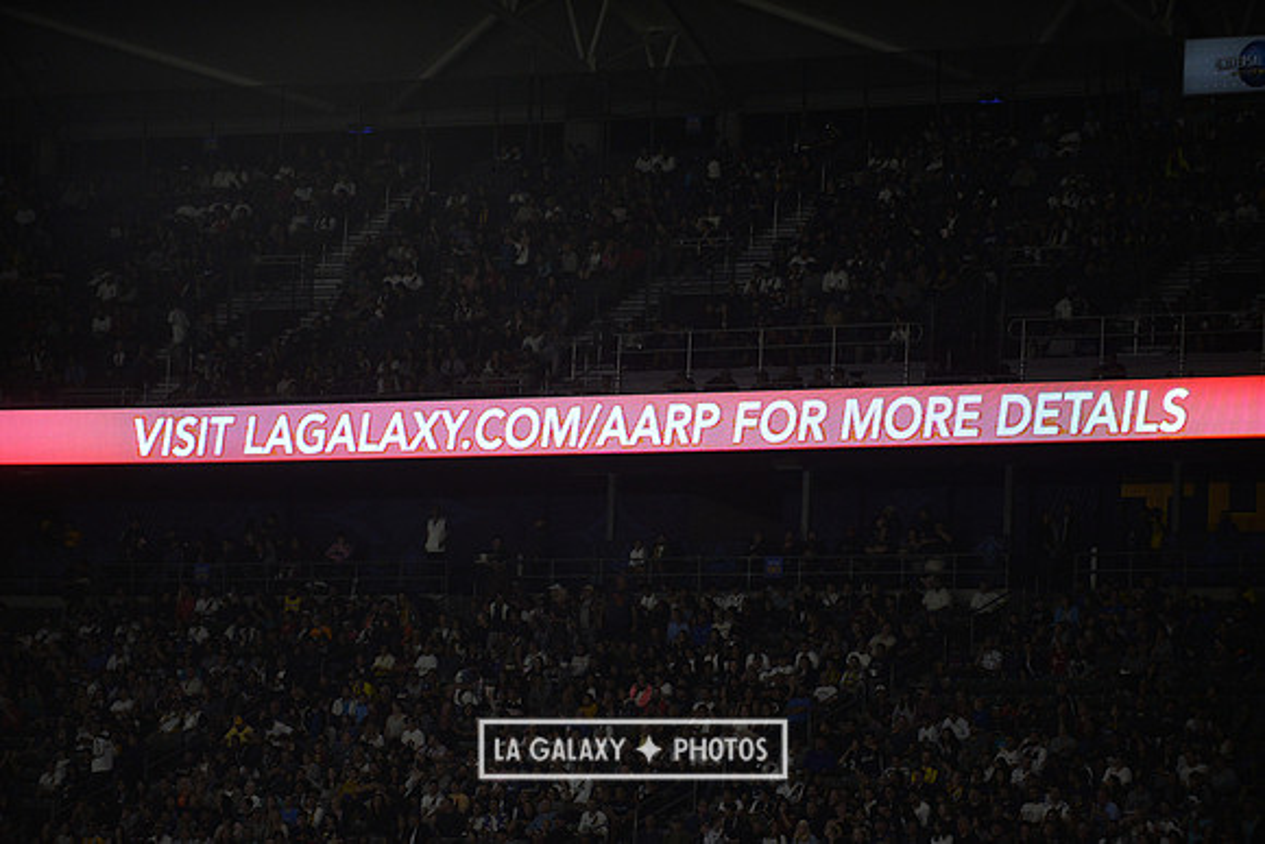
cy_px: 422
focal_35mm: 200
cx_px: 632
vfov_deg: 6.9
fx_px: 7029
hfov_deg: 10.3
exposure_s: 1/3200
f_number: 2.8
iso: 1600
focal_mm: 200
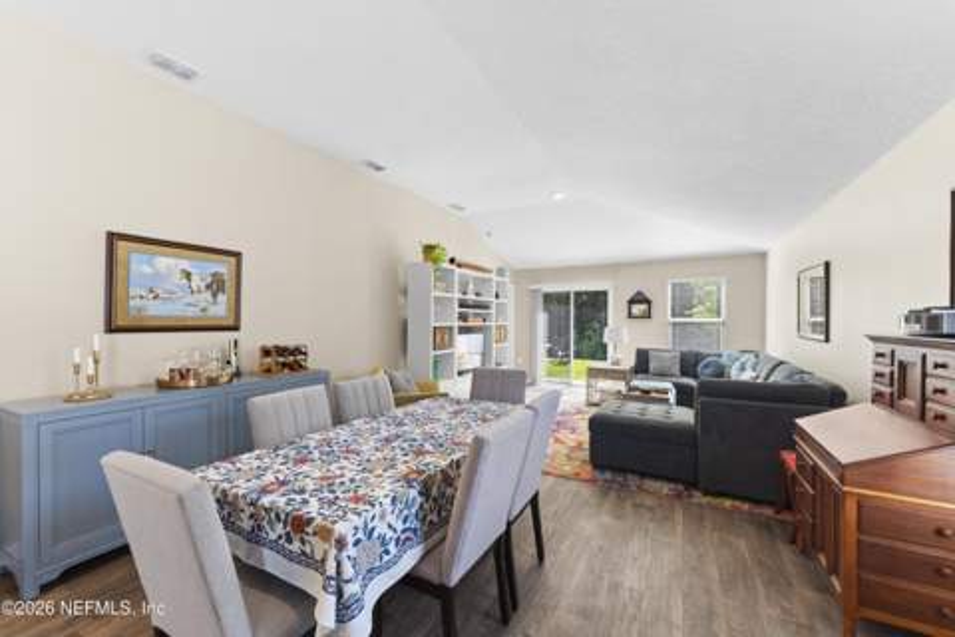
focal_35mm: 14
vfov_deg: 81.2
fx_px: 371
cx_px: 478
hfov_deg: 104.3
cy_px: 318
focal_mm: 14
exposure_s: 1/40
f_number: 5.6
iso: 1250
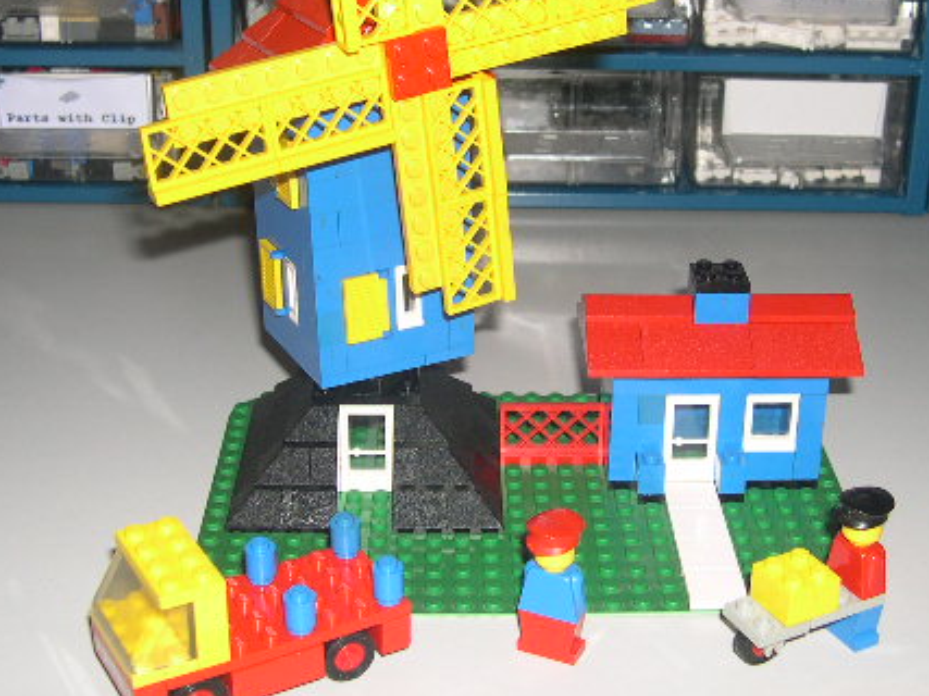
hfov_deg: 33.8
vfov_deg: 25.6
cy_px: 265
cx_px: 474
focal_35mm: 57
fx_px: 1529
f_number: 2.8
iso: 100
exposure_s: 1/60
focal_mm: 8
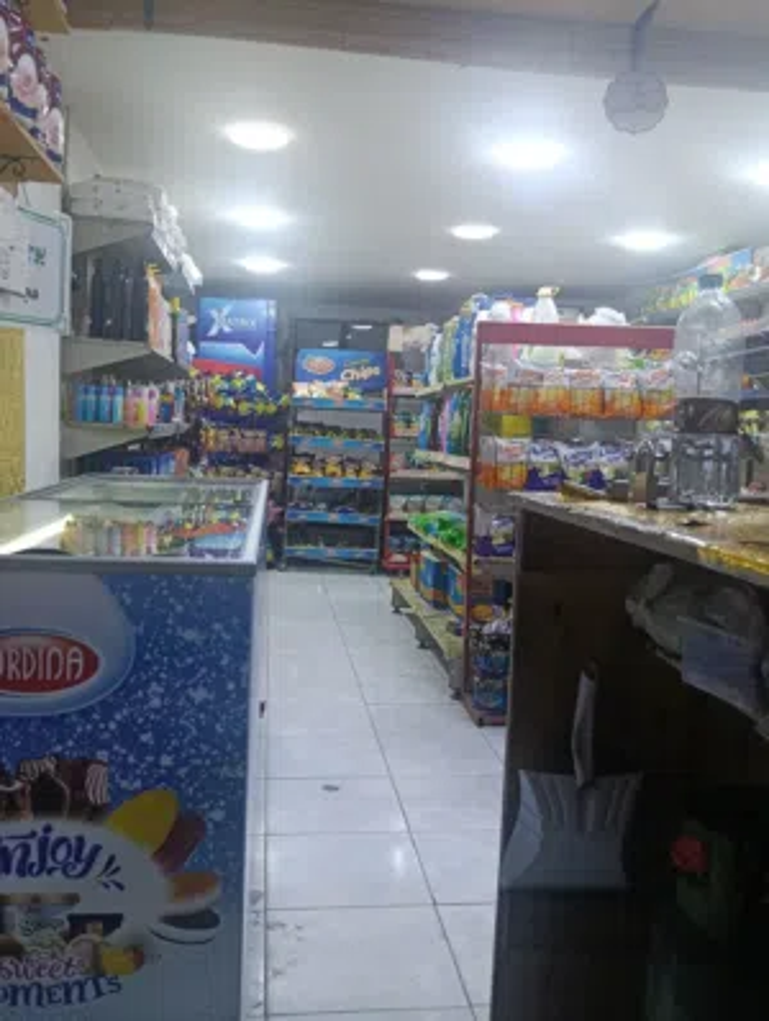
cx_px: 384
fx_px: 886
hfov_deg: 46.9
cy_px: 510
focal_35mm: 30
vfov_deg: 59.9
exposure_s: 1/33.3
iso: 160
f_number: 1.8
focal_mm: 3.98
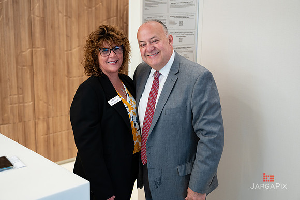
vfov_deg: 33.1
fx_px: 335
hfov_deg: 48.2
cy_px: 95
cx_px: 151
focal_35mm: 40
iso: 640
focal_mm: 38
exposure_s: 1/200
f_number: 3.2
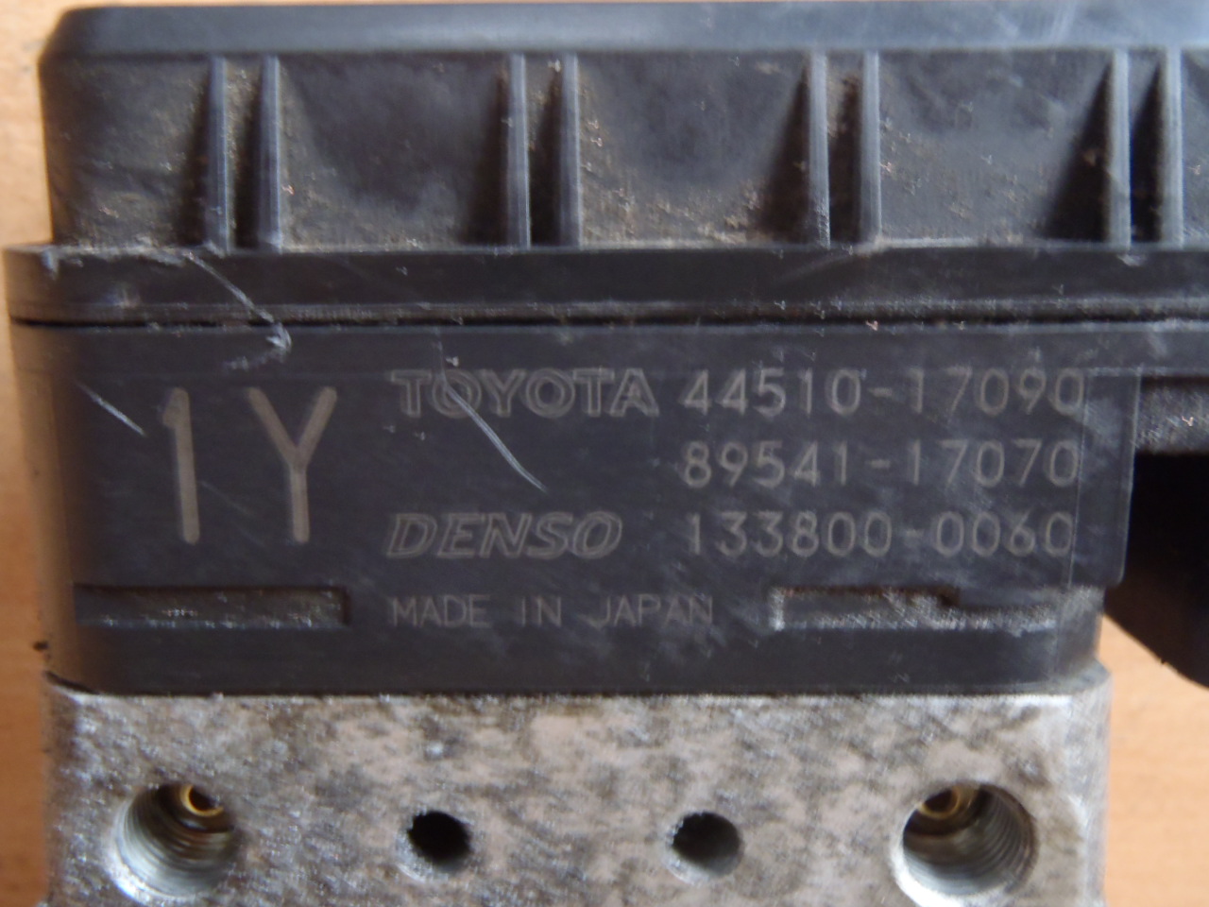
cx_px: 604
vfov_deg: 38.7
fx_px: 1292
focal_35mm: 37
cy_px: 454
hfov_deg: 50.1
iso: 320
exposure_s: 1/4
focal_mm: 6.64
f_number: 4.7
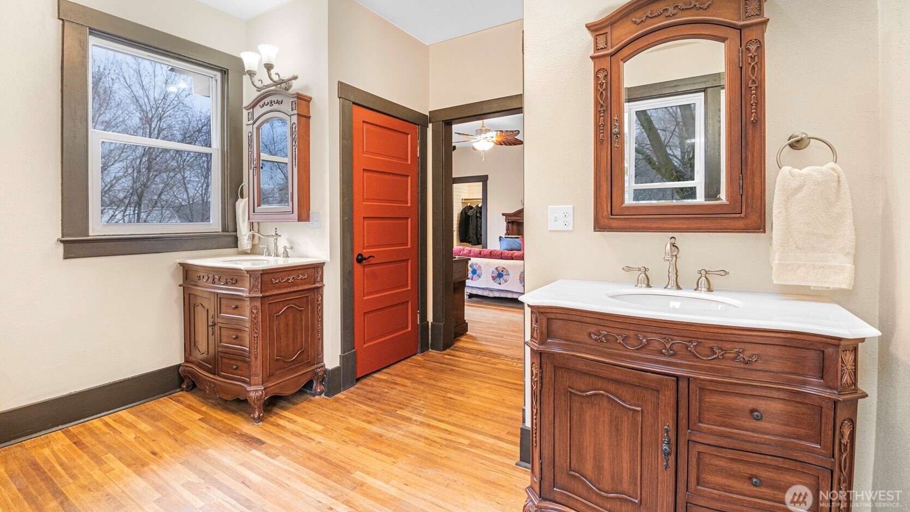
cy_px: 211
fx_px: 386
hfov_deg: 99.4
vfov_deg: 66.6
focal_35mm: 16
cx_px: 454
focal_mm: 15
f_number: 4.5
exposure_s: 1/20
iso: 1600
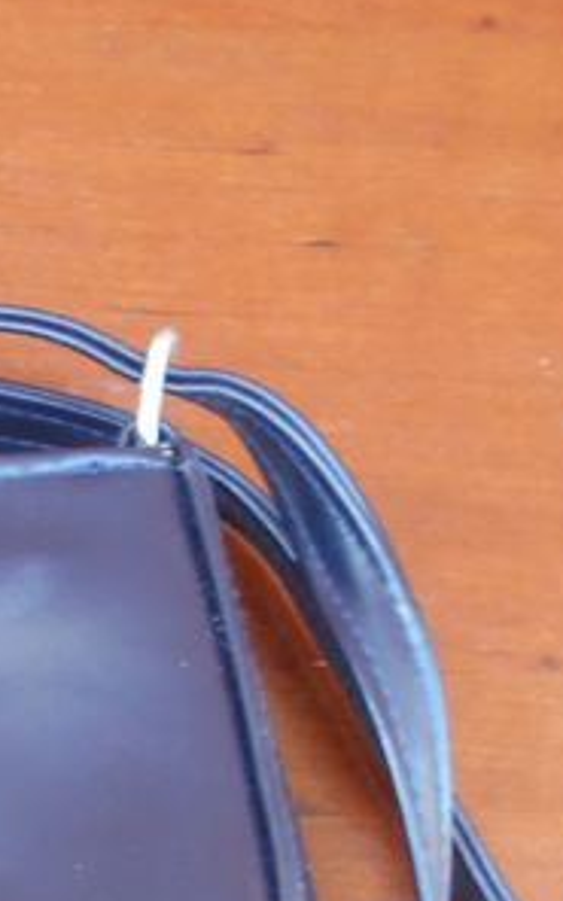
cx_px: -499
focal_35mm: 93
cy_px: 1102
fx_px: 2283
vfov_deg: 20.7
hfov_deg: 12.6
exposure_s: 1/30
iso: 160
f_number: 3.2
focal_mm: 4.6
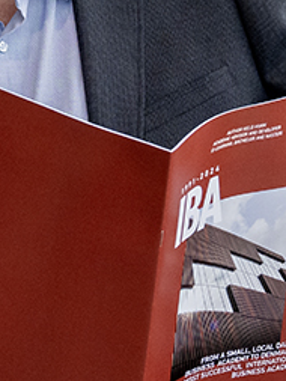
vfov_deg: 8.3
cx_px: -90
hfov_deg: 6.2
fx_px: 2620
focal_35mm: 238
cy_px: 129
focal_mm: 49
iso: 1600
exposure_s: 1/200
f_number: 5
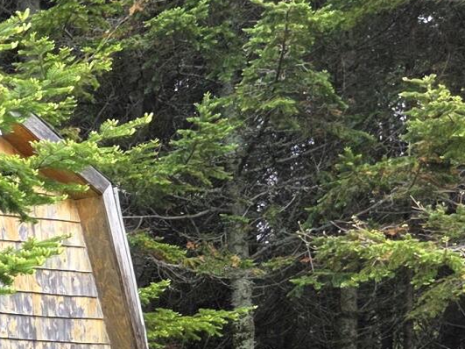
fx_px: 1746
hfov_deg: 11.2
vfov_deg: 10.8
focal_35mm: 130
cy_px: 582
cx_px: -826
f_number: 1.7
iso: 40
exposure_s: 1/370
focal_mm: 6.3
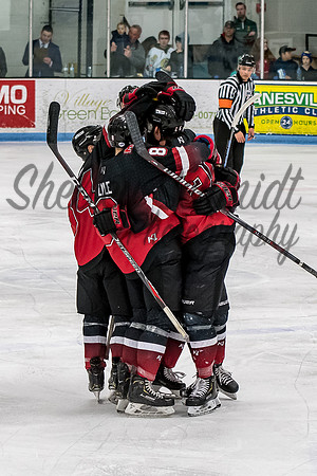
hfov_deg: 6.0
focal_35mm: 228
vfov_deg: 9.0
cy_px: 206
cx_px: 173
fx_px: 3014
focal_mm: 80
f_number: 3.2
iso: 2000
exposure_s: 1/800
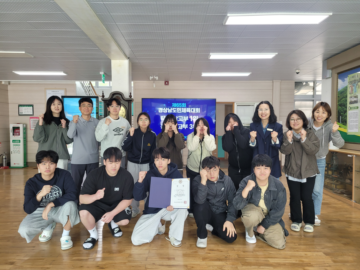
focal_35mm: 26
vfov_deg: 53.1
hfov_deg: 67.3
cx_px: 180
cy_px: 135
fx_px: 270
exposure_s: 1/120
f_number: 1.8
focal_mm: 5.4
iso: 125
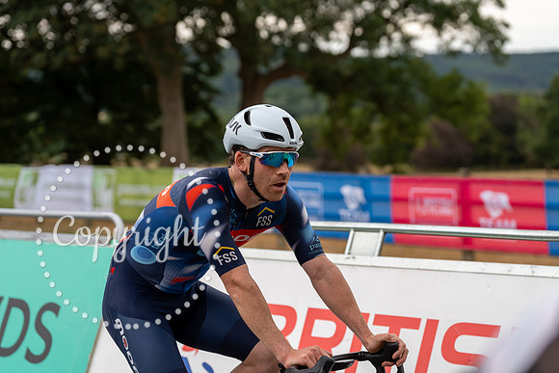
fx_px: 1336
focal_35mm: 86
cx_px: 280
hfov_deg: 23.6
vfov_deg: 15.9
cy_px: 186
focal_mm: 86
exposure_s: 1/1000
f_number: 3.5
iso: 800
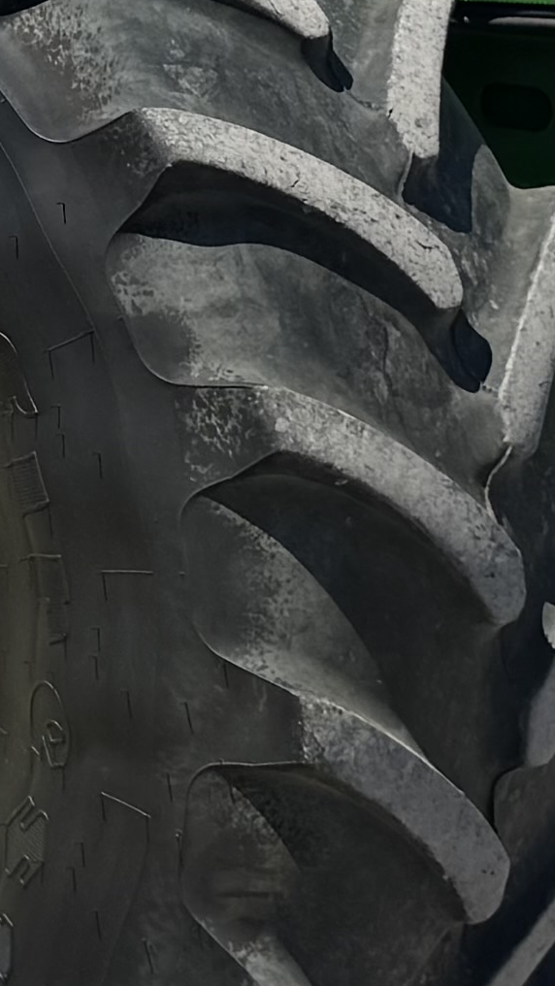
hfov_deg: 8.0
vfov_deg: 14.2
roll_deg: -1.3
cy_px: -153
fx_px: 3843
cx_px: -408
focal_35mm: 147
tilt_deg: -5.0
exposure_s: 1/4608
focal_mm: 6.76
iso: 80
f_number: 1.78
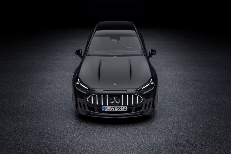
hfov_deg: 54.5
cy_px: 77
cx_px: 116
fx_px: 224
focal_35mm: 35
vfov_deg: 37.8
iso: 200
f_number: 6.3
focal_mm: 35
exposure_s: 1/20
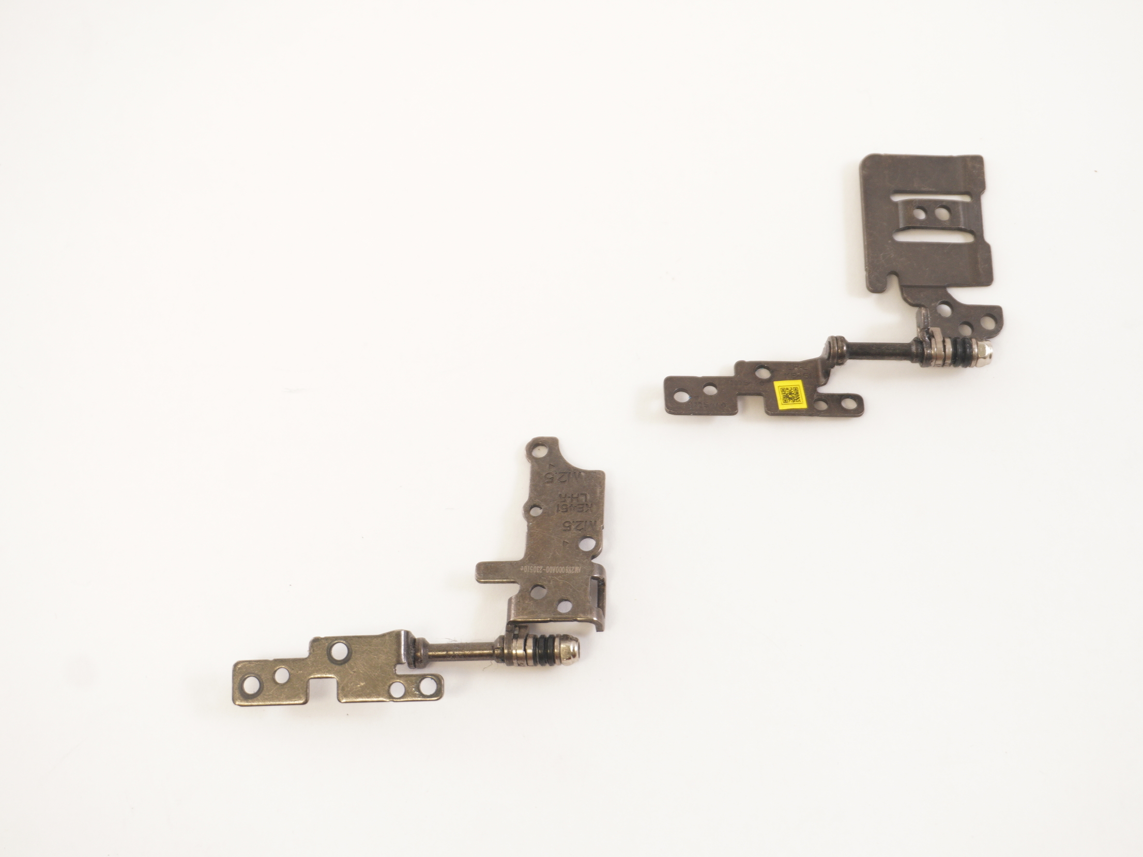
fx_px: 2098
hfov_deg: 30.4
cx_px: 636
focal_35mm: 64
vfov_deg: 23.1
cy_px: 428
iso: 400
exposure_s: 1/13
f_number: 5.6
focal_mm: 39
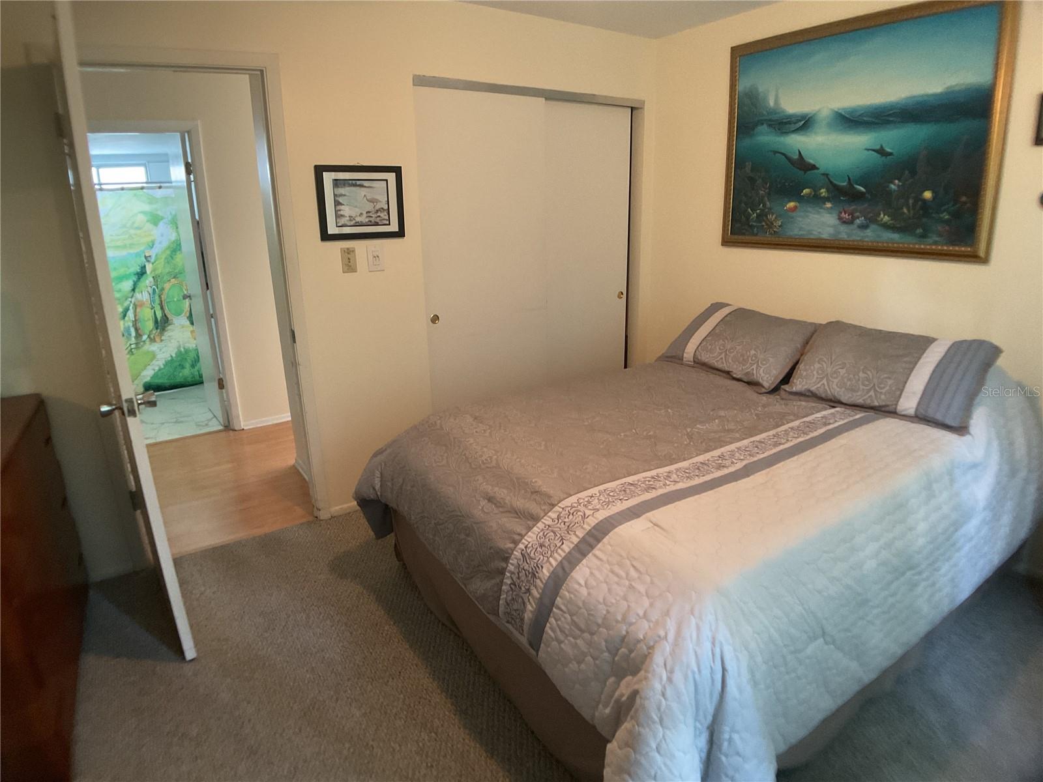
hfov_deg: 61.7
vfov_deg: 48.2
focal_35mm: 29
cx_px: 522
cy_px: 391
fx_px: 874
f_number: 1.8
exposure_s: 1/30
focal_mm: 3
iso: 320
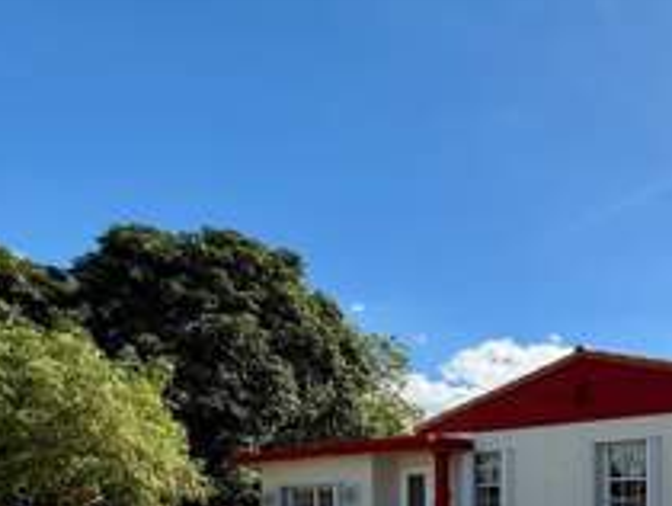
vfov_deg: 37.4
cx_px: 646
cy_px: 551
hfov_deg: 48.5
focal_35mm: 32
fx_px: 622
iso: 50
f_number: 2.2
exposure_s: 1/1901
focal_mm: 2.22
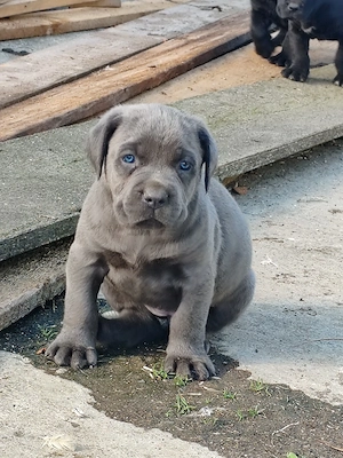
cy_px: 229
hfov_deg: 12.9
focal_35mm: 115
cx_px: 172
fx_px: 1519
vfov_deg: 17.1
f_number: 1.9
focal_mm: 6.12
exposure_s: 1/100
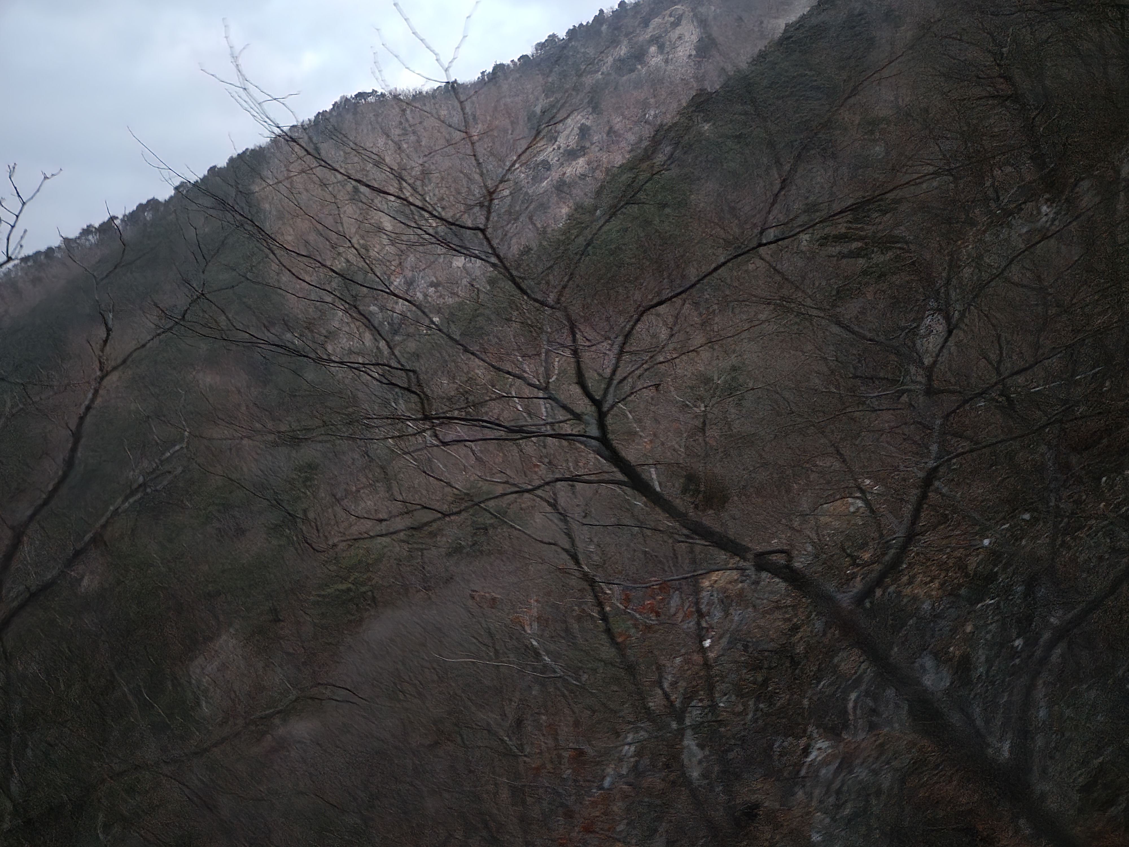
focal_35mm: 23
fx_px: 750
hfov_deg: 73.9
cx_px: 564
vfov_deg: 58.9
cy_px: 424
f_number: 1.8
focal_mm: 5.4
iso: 800
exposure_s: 1/10
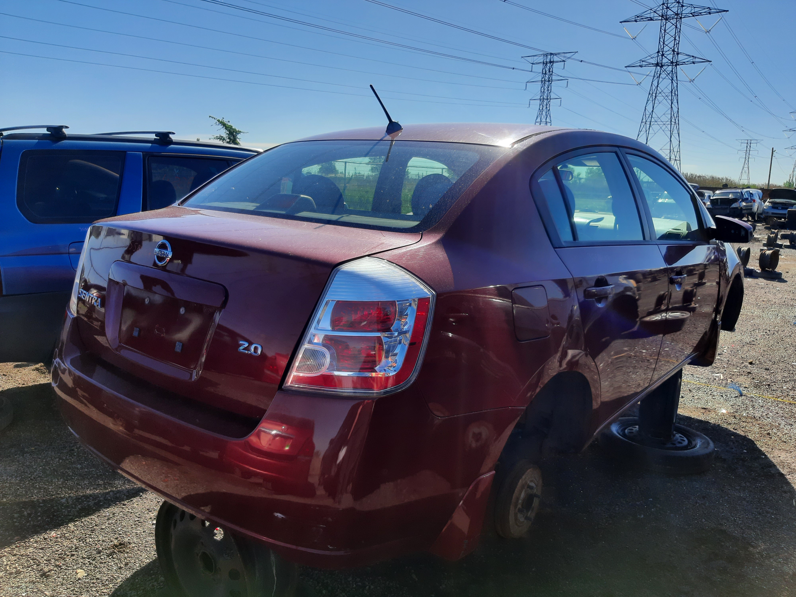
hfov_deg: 67.3
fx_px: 598
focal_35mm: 26
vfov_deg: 53.1
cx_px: 398
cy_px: 298
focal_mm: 3.92
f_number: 1.7
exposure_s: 1/1333
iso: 40
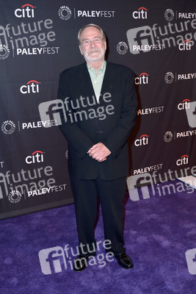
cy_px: 147
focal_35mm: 35
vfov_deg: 54.4
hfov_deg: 37.9
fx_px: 286
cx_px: 98
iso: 250
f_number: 6.3
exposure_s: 1/250
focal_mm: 35
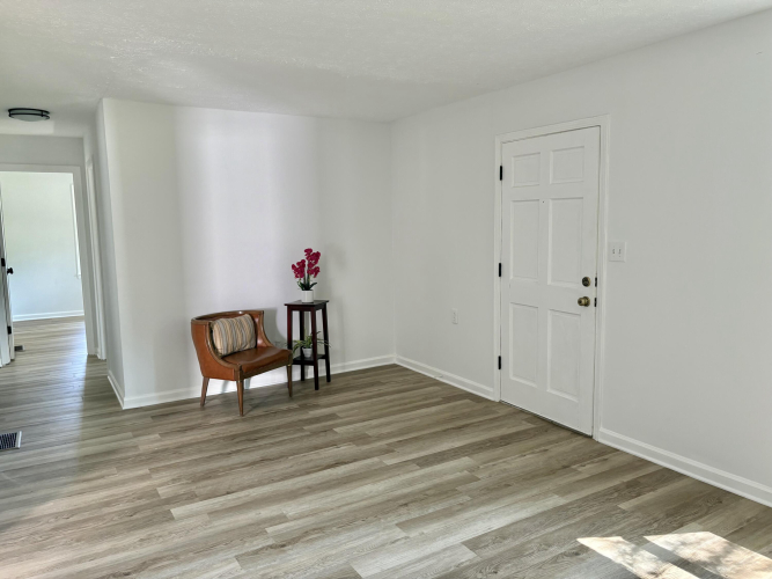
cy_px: 290
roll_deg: +1.3
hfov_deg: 67.3
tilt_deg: -6.3
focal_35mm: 26
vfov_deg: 53.0
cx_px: 386
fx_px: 580
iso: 125
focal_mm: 5.96
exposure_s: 1/60
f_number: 1.6
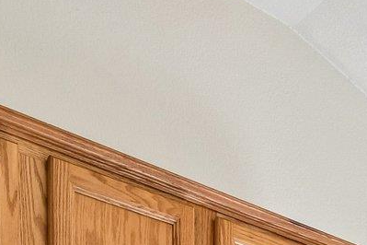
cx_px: 298
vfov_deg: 13.2
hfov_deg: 25.8
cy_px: 589
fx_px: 785
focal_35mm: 77
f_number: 8
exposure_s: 1/40
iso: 400
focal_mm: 10
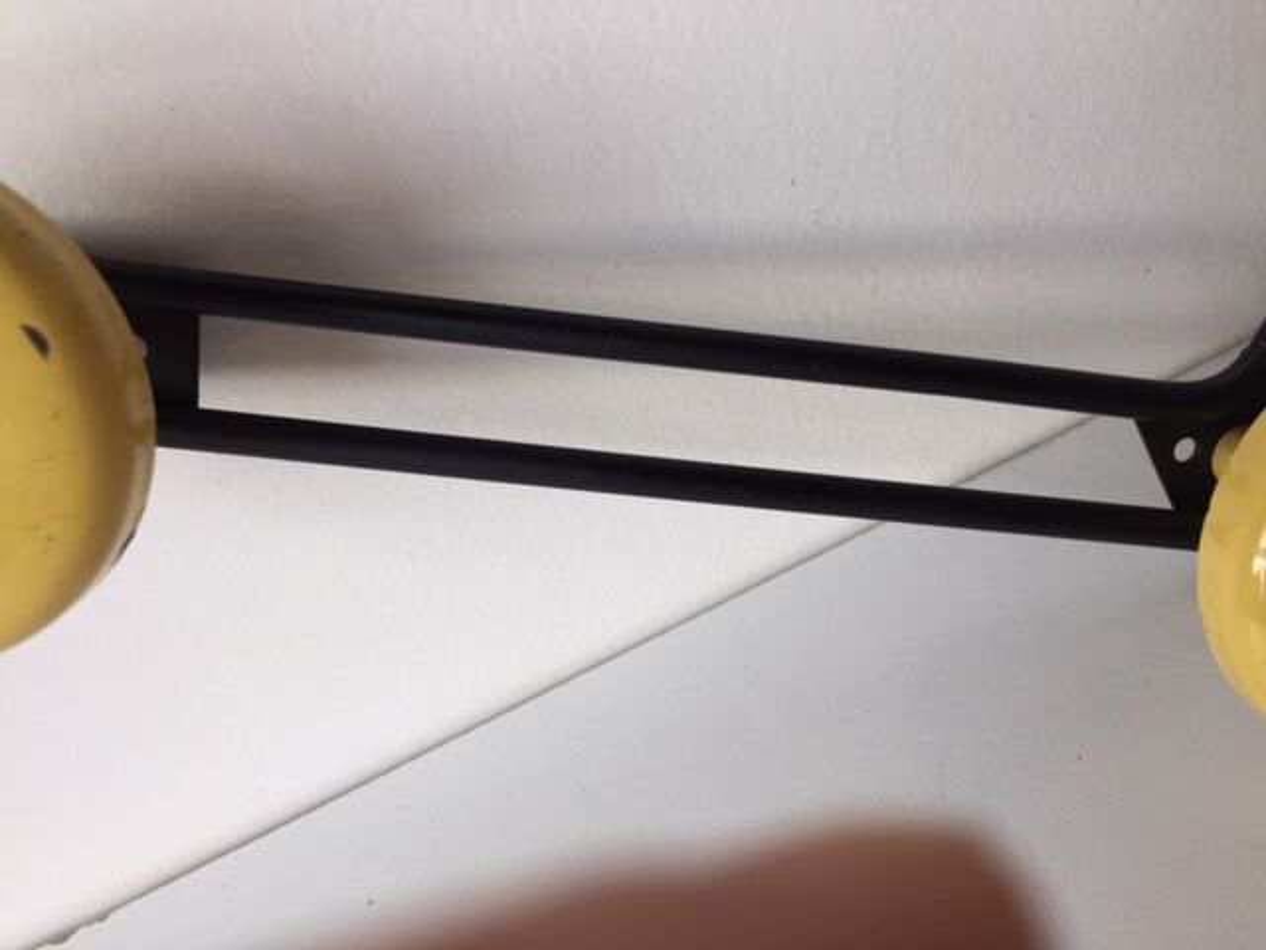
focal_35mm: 29
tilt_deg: -36.5
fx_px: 1061
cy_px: 475
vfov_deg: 48.2
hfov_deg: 61.7
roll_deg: +29.4
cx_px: 633
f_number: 2.2
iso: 32
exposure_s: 1/130
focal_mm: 4.15
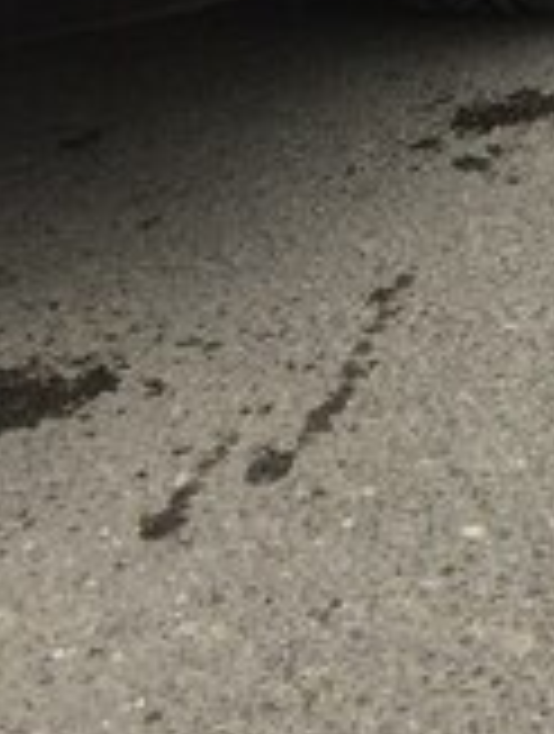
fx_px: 1871
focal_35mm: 88
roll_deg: +6.4
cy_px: -180
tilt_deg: -12.9
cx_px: 536
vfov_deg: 20.5
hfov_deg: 16.5
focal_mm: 4.15
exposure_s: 1/196
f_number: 2.2
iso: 32
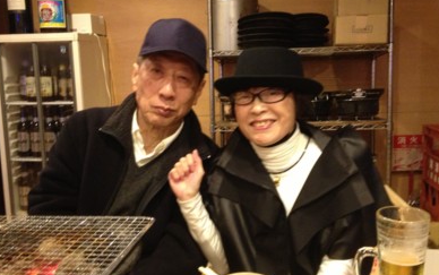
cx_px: 222
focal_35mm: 43
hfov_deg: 46.2
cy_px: 147
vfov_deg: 29.9
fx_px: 515
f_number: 2.4
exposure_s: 1/17
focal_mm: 4.28
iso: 400
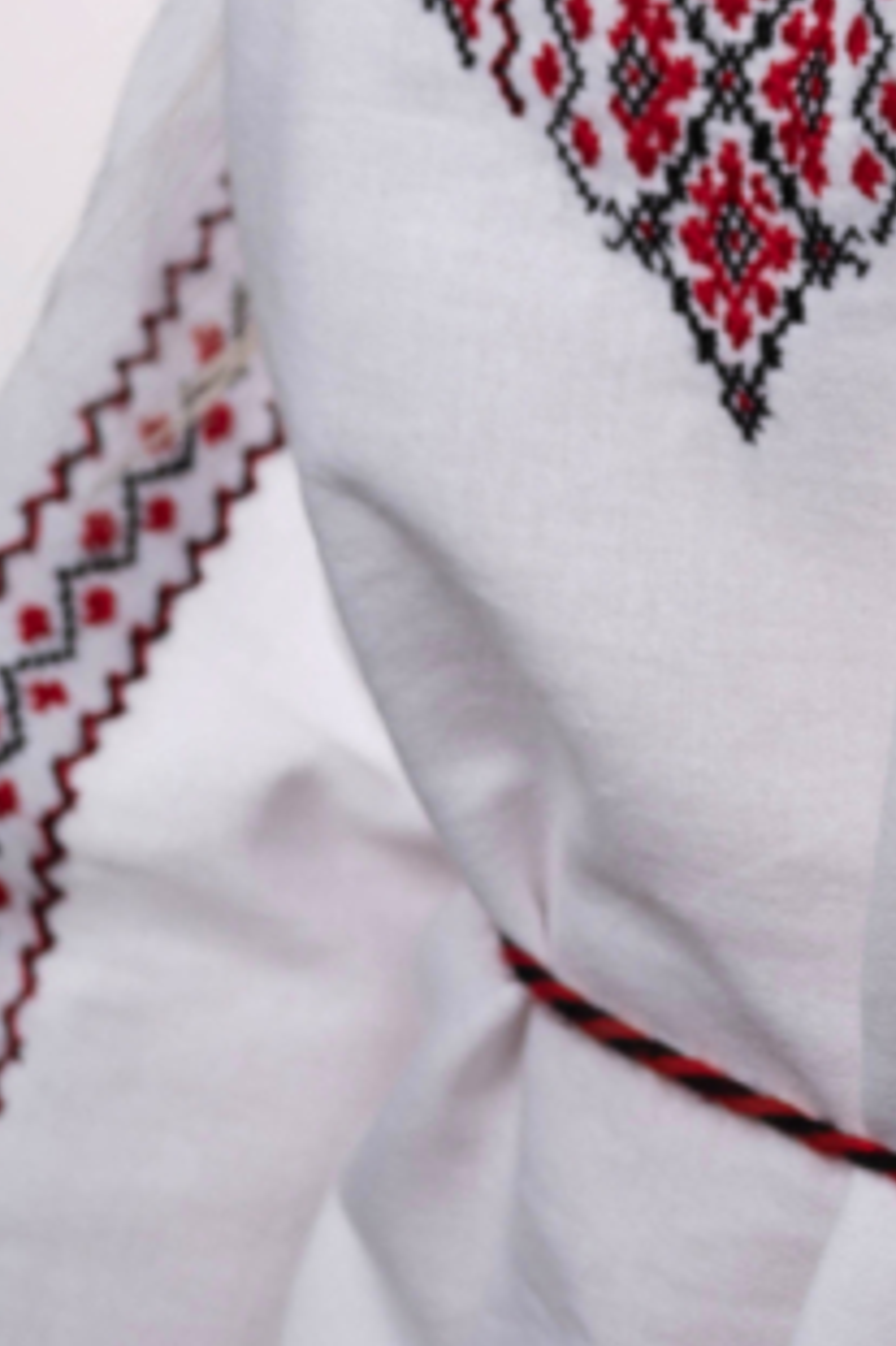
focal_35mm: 232
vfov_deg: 8.7
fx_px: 8670
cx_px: 1424
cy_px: -734
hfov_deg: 5.8
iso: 200
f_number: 6.3
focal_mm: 50
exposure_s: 1/125
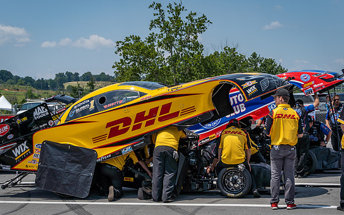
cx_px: 171
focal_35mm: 77
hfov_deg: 26.8
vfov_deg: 16.9
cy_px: 113
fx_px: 722
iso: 100
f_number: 5.6
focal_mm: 42
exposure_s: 1/1250
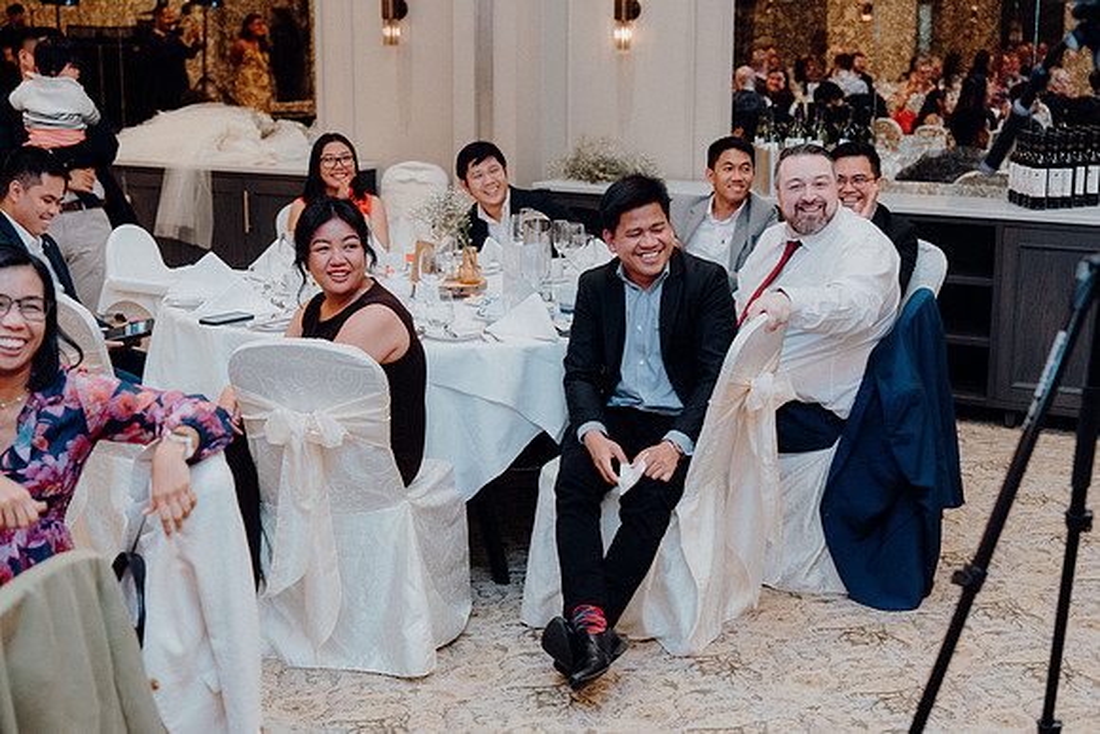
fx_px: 1742
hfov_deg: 35.0
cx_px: 550
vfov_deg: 23.8
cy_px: 367
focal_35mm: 57
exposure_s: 1/160
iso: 3200
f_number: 3.5
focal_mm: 57
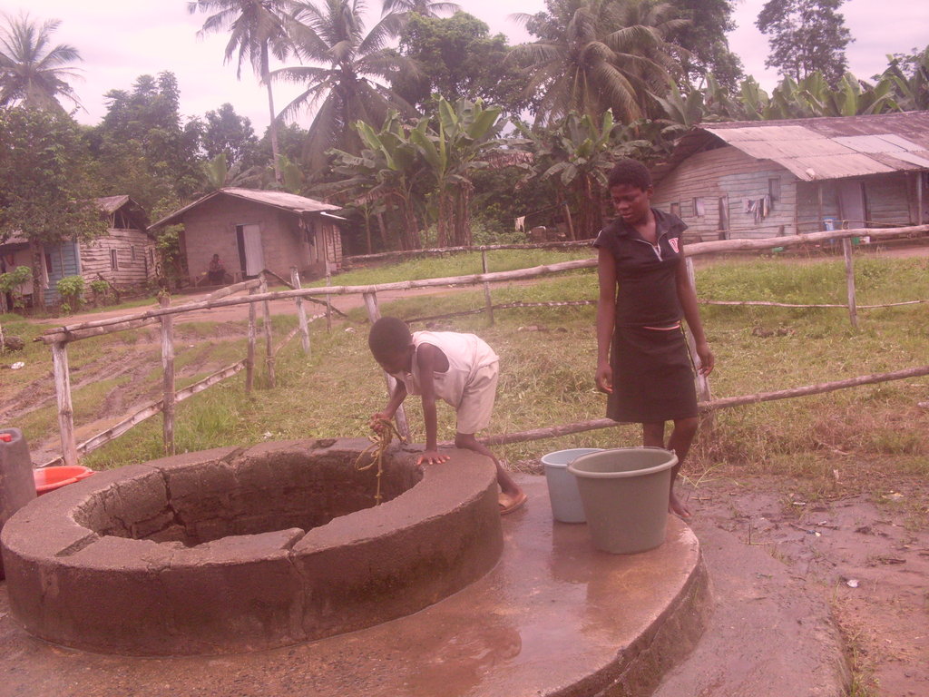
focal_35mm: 38
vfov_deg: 37.7
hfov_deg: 49.0
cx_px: 464
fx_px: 1020
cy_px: 348
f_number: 2.8
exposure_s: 1/350
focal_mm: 6.3
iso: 80
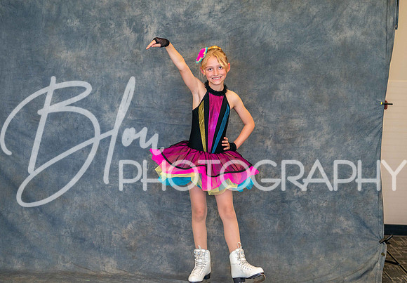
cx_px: 195
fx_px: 1187
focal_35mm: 104
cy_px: 115
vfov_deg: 13.6
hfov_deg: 19.5
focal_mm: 85
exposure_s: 1/160
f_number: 2.5
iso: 1000
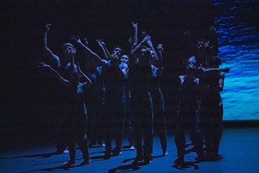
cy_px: 86
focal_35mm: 400
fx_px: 2878
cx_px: 130
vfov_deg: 3.4
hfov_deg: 5.2
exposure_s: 1/400
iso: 25600
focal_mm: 400
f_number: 5.6
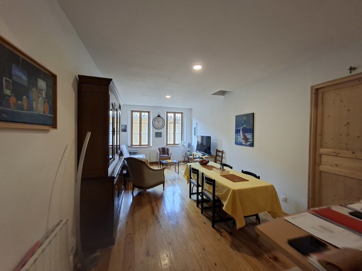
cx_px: 181
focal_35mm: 13
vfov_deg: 89.9
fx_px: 136
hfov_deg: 106.2
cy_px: 136
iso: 125
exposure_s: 1/40
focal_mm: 1.74
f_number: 2.2
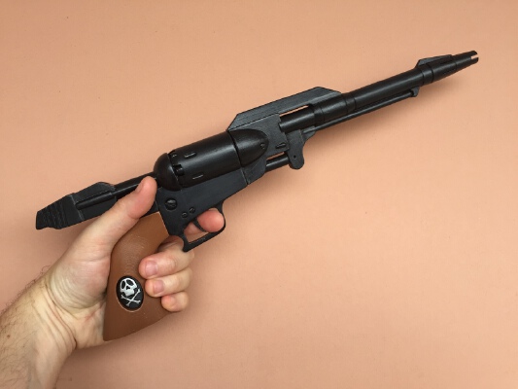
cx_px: 259
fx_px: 434
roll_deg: -0.2
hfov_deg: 61.6
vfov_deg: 48.2
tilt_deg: -5.9
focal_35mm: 29
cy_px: 194
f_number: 2.2
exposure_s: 1/100
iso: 40
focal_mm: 4.15
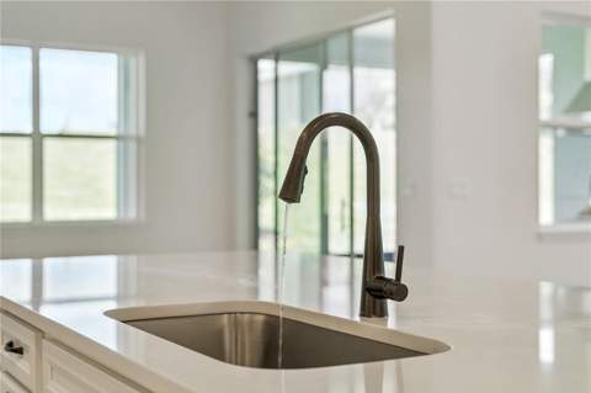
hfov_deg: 39.6
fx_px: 820
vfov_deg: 26.9
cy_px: 196
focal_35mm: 50
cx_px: 296
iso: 400
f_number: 2.8
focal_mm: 50
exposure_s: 1/500
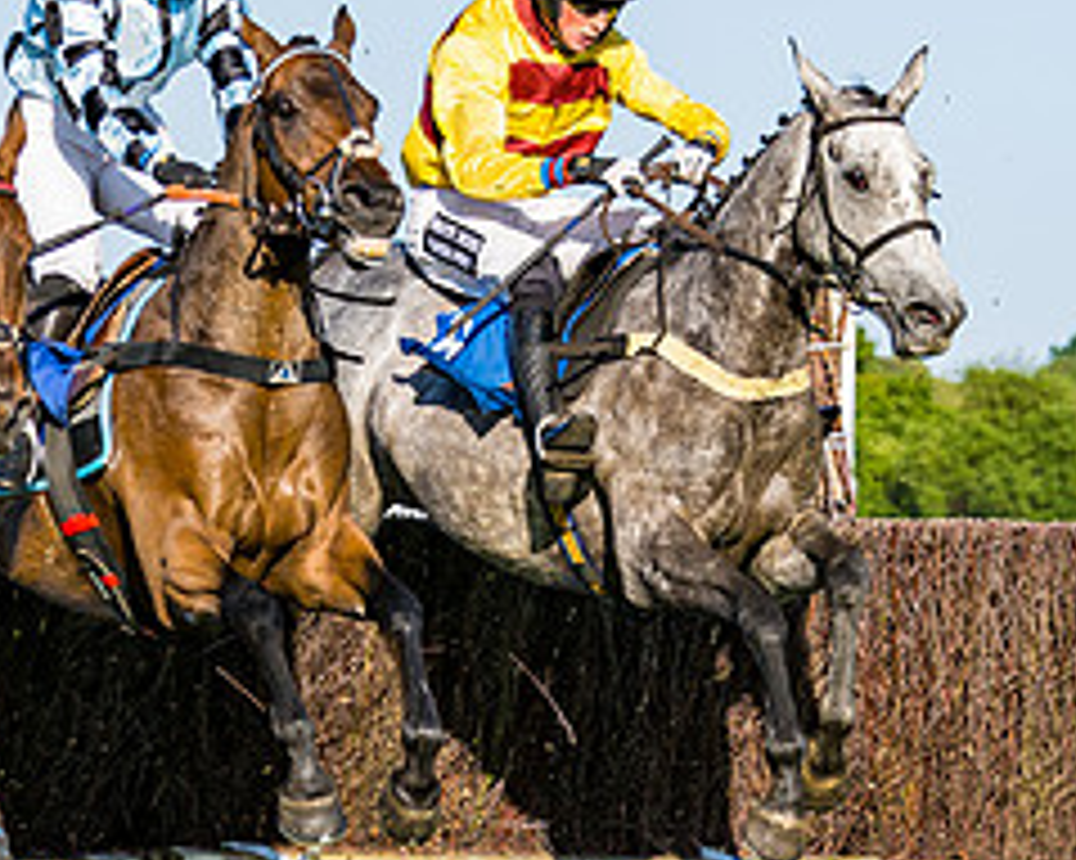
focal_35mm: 294
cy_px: 961
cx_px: 520
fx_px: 9359
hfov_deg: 6.6
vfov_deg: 5.2
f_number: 4
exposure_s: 1/2000
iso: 200
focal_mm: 70
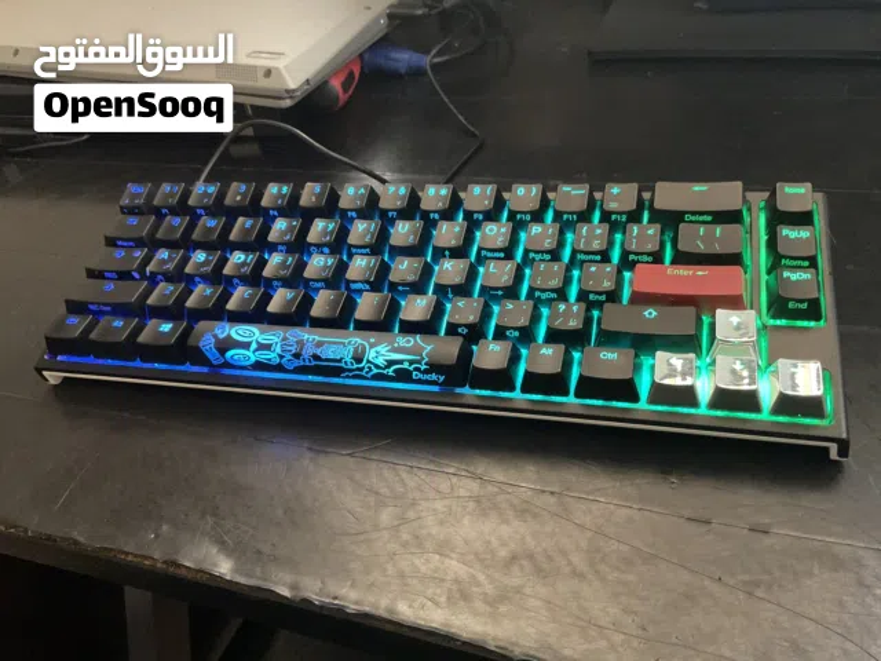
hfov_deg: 61.7
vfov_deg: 48.2
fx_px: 738
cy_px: 330
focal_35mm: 29
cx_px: 440
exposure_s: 1/30
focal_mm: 3
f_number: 1.8
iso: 500
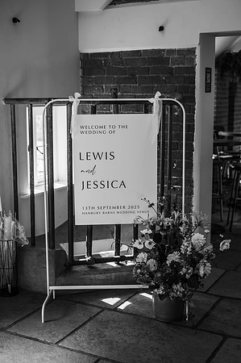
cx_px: 120
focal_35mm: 50
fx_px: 503
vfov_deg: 39.6
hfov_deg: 26.9
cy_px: 182
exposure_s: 1/800
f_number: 1.8
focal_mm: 50
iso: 100
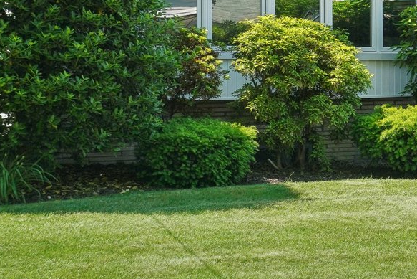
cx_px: 564
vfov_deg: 11.0
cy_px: -28
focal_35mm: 123
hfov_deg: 15.7
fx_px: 1425
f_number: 8
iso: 400
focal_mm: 35
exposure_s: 1/160
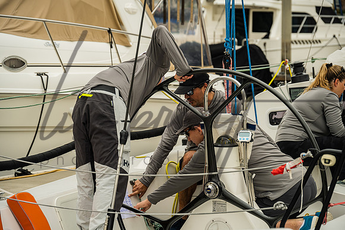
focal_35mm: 120
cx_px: 172
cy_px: 115
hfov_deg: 17.1
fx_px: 1150
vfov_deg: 11.4
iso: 320
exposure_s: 1/500
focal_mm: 120
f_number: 6.3
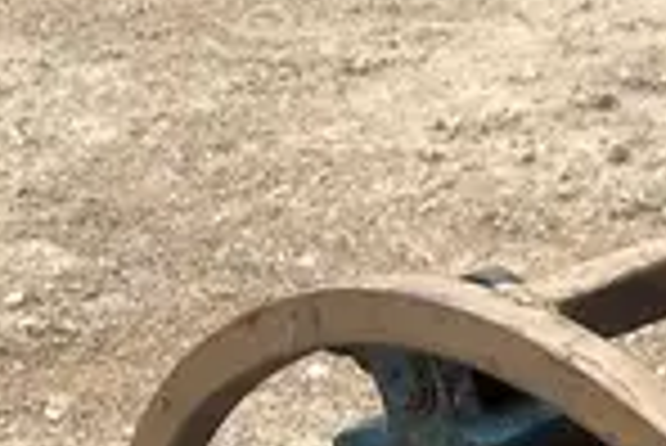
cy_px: 1147
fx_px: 2481
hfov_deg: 14.0
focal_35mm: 134
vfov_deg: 9.0
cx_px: 1102
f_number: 1.5
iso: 50
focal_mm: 5.7
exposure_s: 1/1238
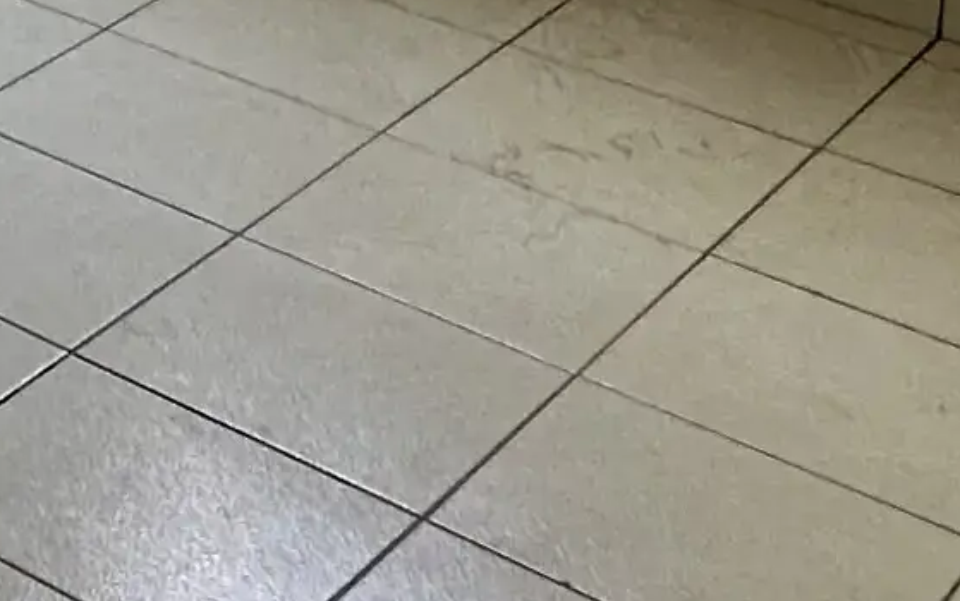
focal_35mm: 107
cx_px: -933
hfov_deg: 15.6
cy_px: -853
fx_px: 2801
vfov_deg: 10.5
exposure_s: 1/99
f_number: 2.2
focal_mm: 2.22
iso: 50
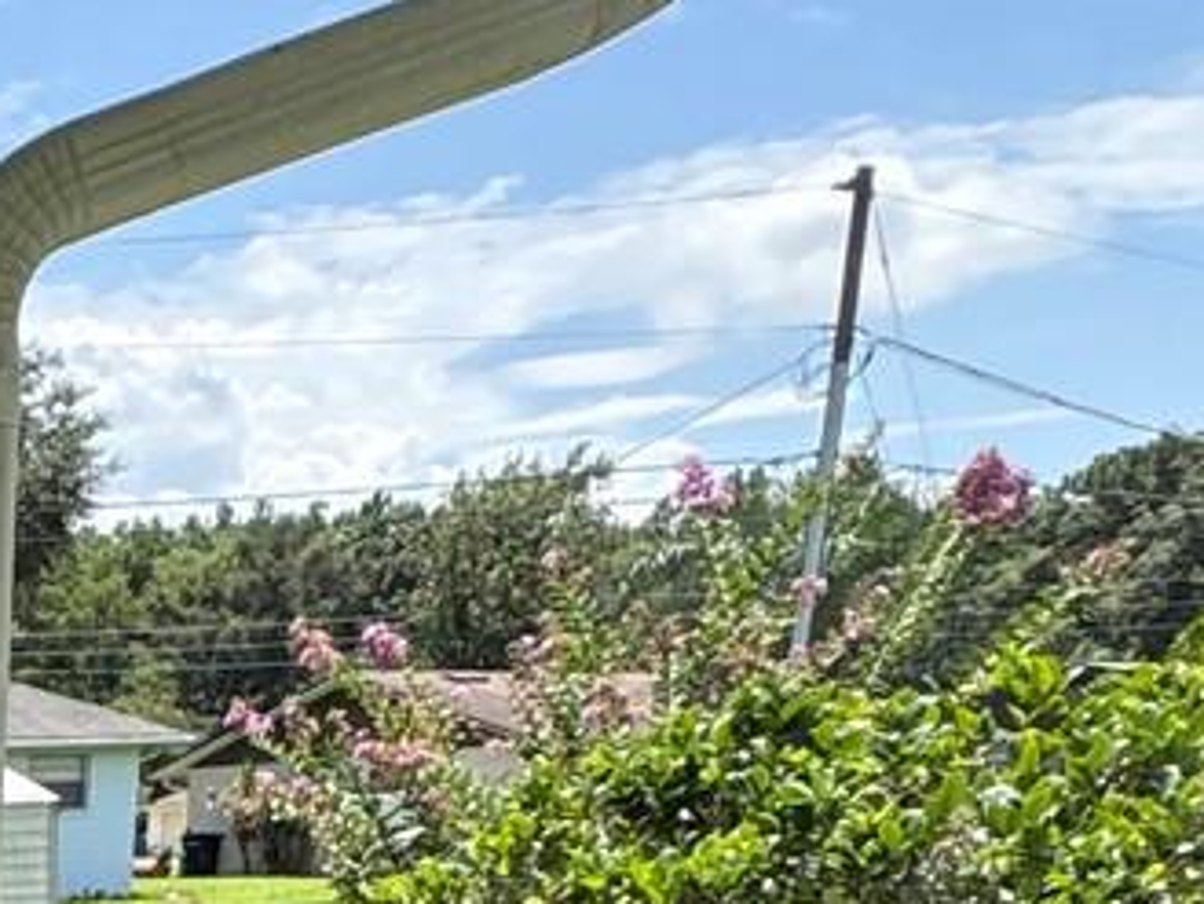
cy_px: 1548
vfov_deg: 18.0
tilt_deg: -15.9
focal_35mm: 68
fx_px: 2366
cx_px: -779
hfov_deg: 21.7
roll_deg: +3.2
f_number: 2.2
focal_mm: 2.22
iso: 40
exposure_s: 1/849
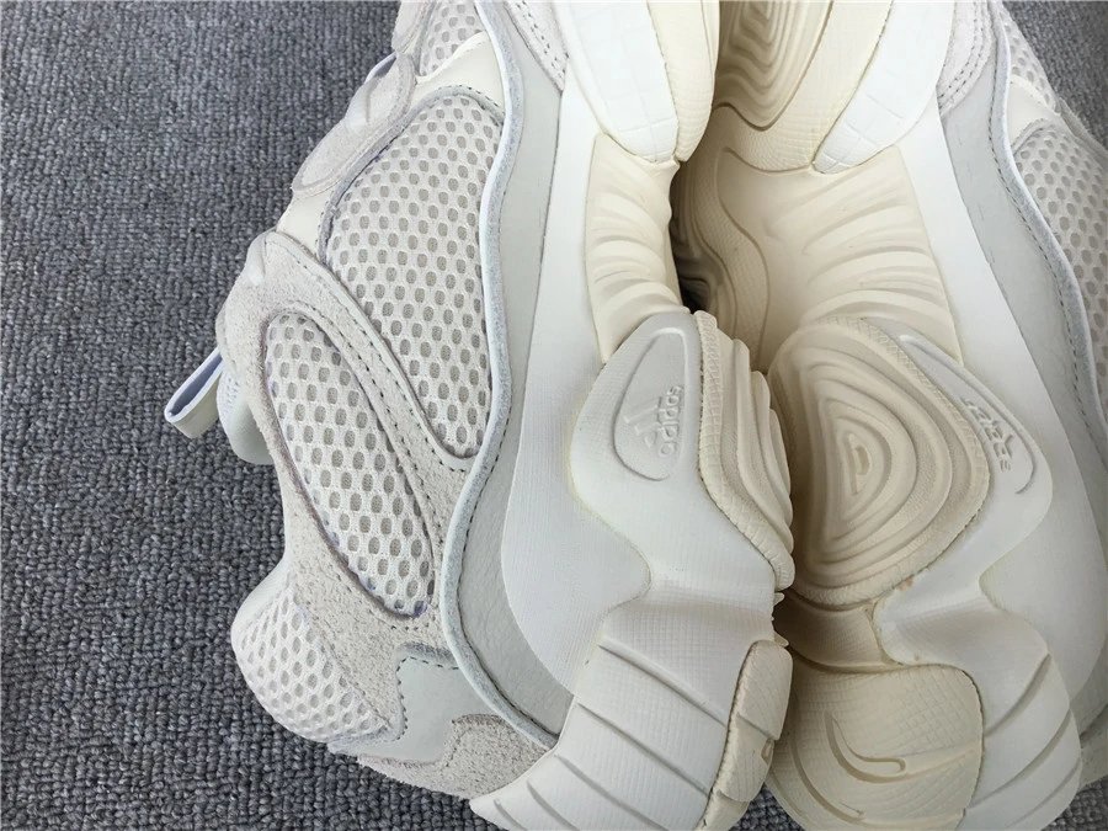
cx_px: 554
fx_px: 992
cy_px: 416
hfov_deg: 58.4
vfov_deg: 45.4
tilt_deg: -61.7
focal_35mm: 31
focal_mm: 3.3
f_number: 2.4
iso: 25
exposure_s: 1/485
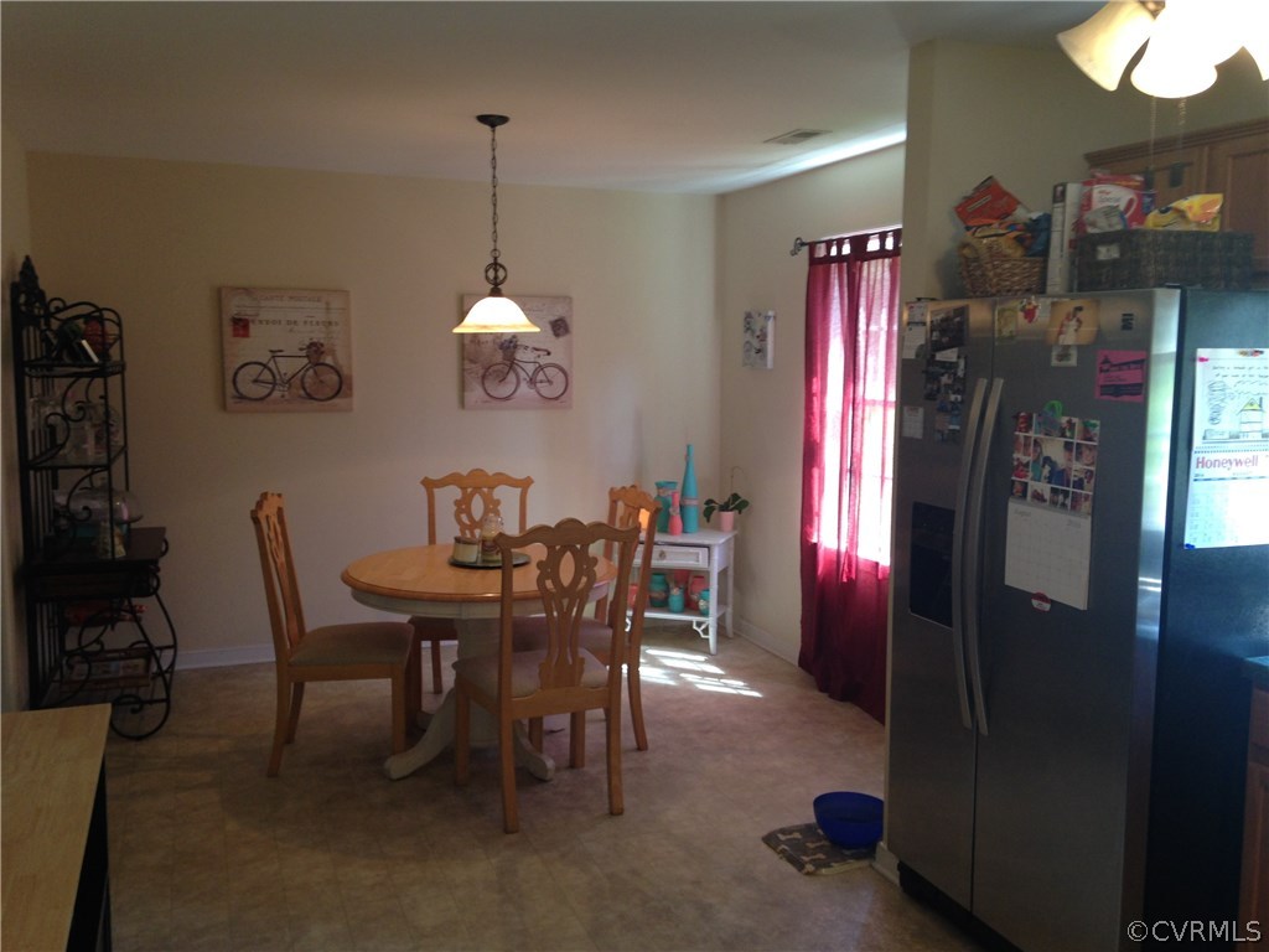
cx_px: 634
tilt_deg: -7.2
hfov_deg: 55.4
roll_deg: +0.4
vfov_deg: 42.9
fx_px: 1210
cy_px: 476
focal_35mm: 33
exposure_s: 1/20
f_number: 2.4
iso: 80
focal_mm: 4.12
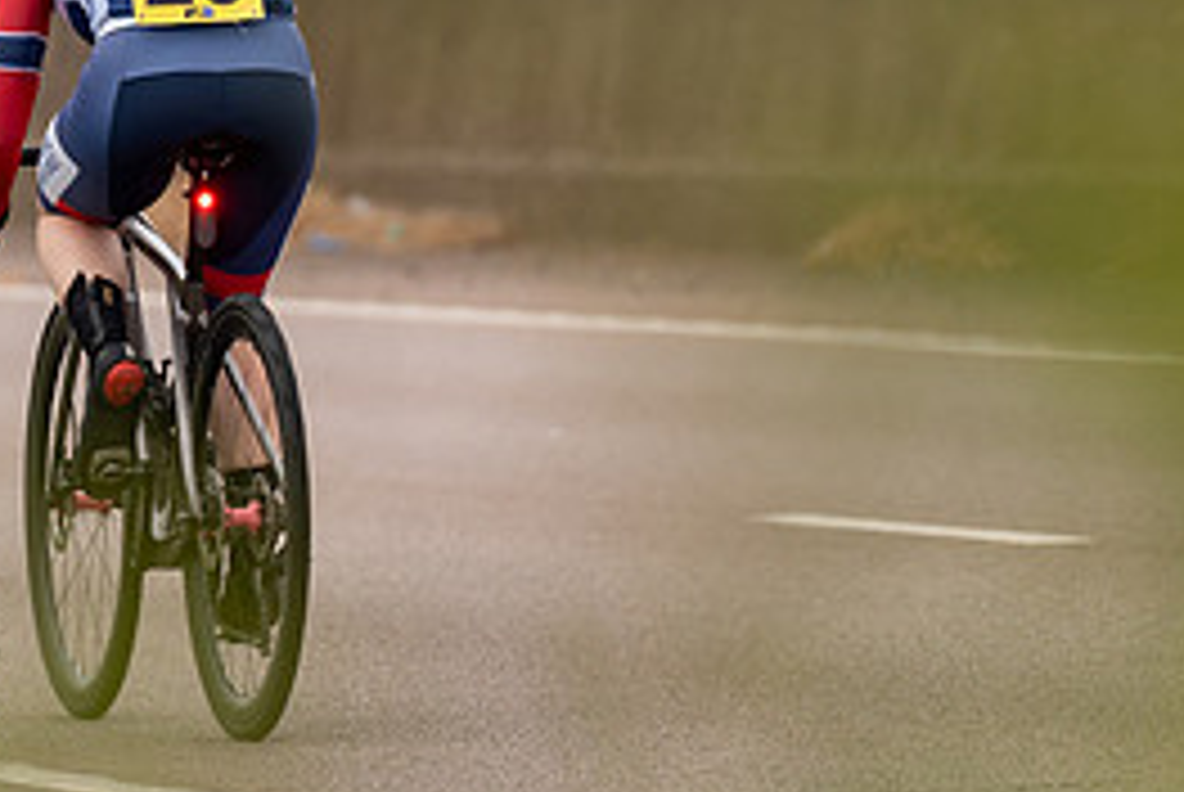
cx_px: 212
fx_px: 19623
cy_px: 131
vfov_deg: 2.3
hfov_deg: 3.5
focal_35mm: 596
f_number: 3.5
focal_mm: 200
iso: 320
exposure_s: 1/1000
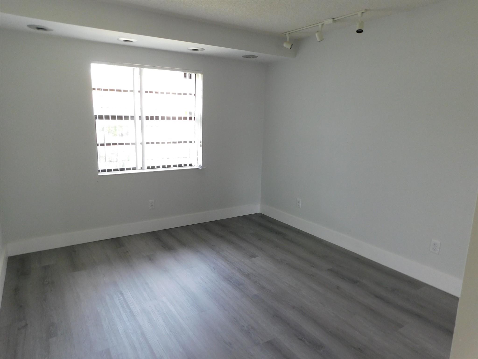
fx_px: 318
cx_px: 239
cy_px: 180
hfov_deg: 73.9
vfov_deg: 58.9
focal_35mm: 23
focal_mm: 4
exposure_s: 1/30
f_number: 3
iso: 180
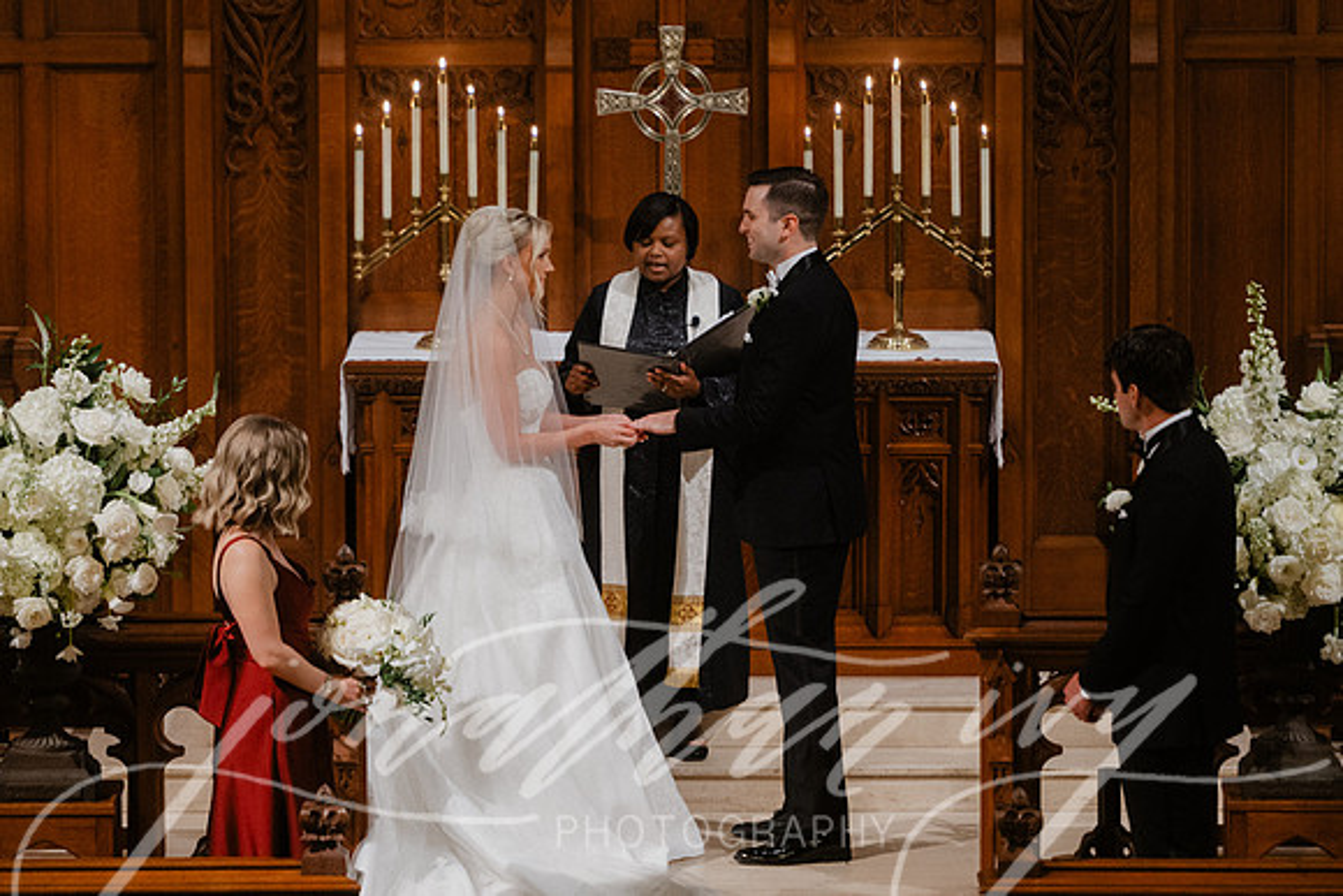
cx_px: 655
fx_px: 8178
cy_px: 405
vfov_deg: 6.3
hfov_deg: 9.4
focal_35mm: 219
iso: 2000
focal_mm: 200
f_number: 2.8
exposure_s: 1/125
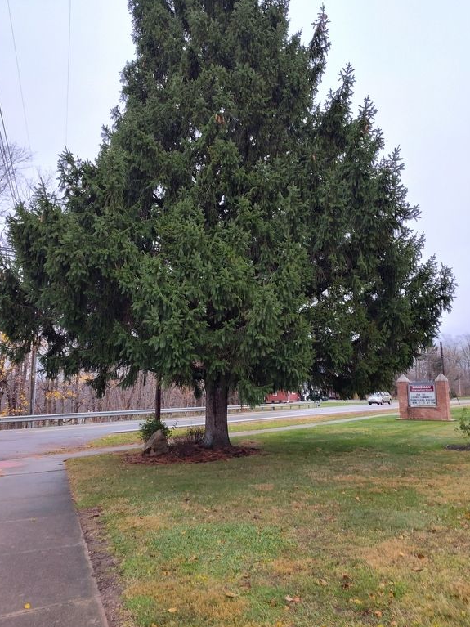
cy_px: 320
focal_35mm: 24
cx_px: 235
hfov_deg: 56.8
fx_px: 435
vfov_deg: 71.6
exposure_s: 1/200
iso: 123
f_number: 1.8
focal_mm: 5.56
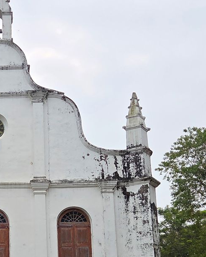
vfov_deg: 25.7
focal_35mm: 73
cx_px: 25
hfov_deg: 20.6
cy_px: 198
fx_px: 556
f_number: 1.8
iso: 80
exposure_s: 1/2657
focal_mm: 5.4
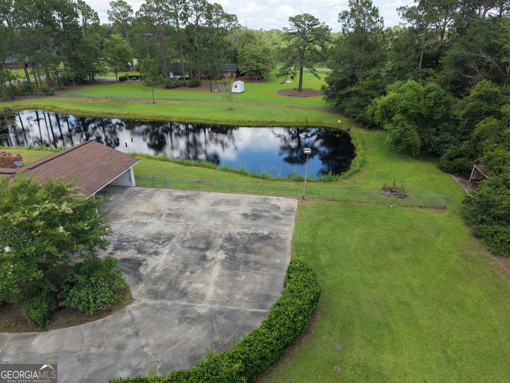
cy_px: 192
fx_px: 354
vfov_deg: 56.8
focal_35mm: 24
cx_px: 255
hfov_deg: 71.6
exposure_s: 1/800
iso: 100
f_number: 1.8
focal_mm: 8.67
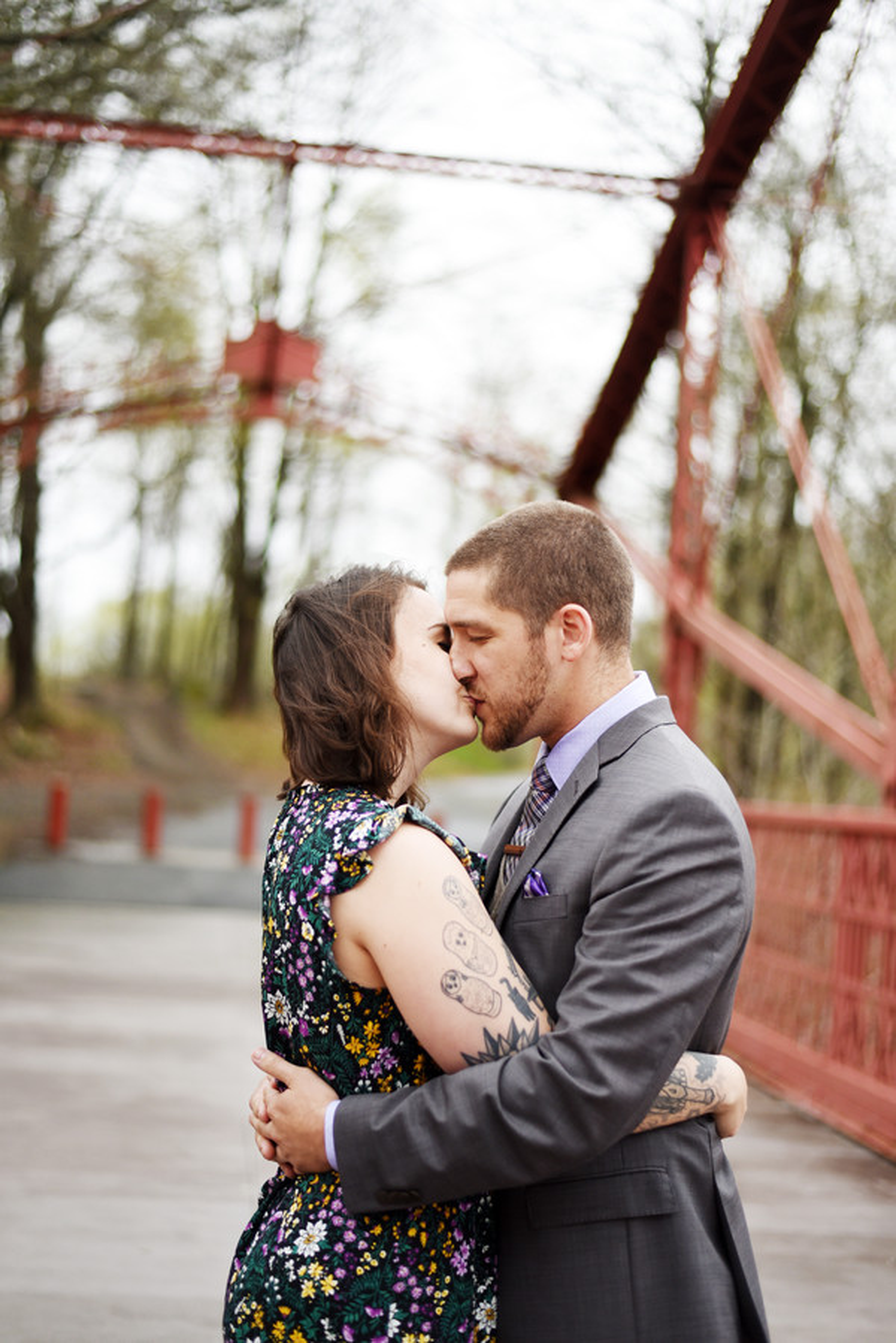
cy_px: 672
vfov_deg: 39.6
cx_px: 448
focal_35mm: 50
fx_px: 1865
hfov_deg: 27.0
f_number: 1.8
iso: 640
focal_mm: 50
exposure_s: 1/4000
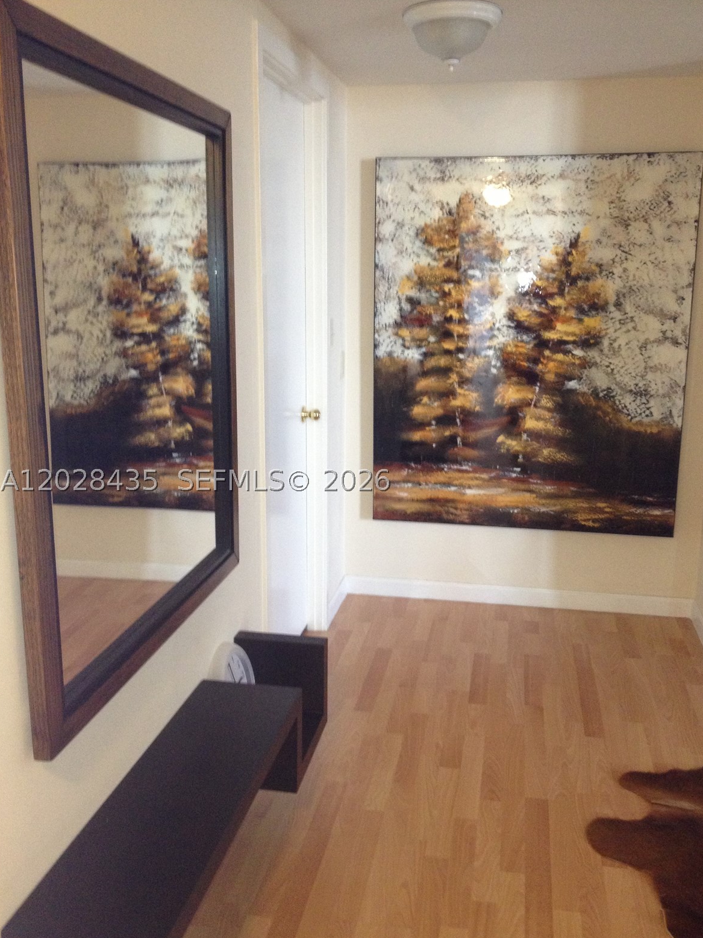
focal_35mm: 36
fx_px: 975
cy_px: 480
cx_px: 355
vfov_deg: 51.3
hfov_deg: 39.7
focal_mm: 4.28
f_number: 2.4
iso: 250
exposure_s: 1/20
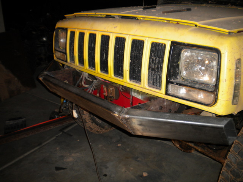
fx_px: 246
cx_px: 122
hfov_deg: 52.6
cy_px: 91
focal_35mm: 35
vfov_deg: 40.7
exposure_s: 1/30
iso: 100
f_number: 3.1
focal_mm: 6.3
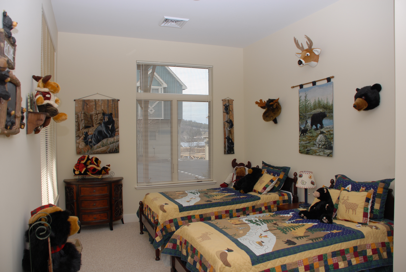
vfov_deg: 48.0
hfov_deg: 67.3
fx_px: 305
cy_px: 136
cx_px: 203
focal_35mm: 27
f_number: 5
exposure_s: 1/100
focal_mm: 18
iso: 100
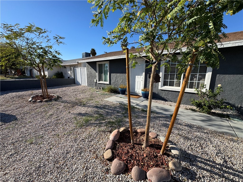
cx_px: 122
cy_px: 91
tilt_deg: -11.0
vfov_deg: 85.7
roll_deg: -0.8
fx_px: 98
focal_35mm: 14
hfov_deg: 102.1
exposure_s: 1/1567
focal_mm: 2.22
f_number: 2.2
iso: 40
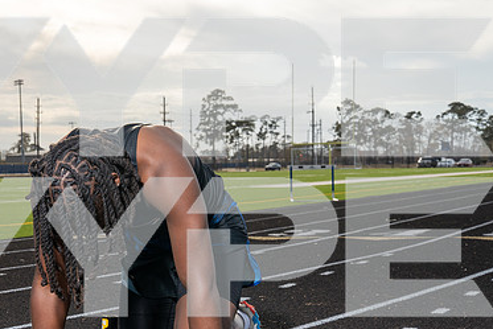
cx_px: 161
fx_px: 1000
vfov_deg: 18.6
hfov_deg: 27.5
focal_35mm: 73
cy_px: 248
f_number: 10
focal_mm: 47
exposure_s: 1/250
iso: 160
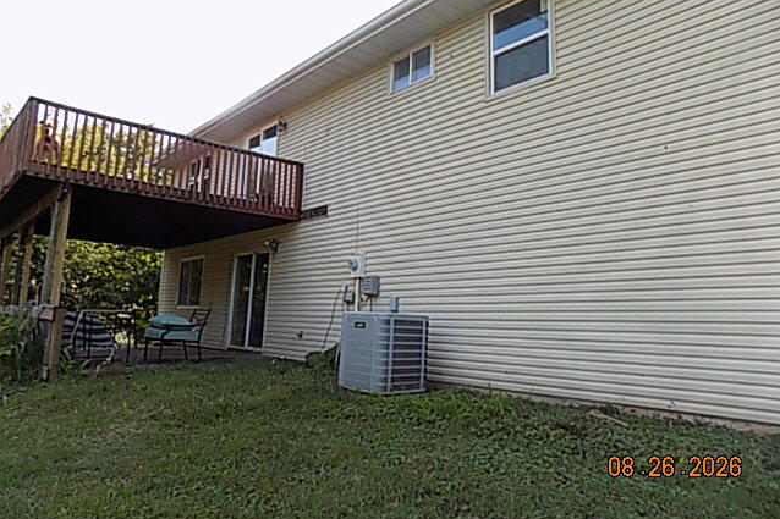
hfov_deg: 73.8
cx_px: 390
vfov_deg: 53.1
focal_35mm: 24
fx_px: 520
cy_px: 243
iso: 80
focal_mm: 4
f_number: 3.1
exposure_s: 1/160
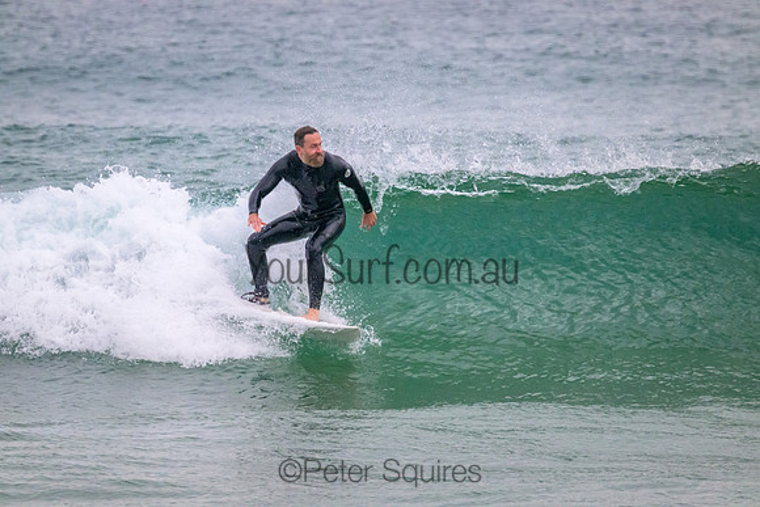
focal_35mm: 800
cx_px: 380
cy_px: 254
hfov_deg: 2.6
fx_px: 16892
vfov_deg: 1.7
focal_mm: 800
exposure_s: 1/1250
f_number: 11
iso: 9000
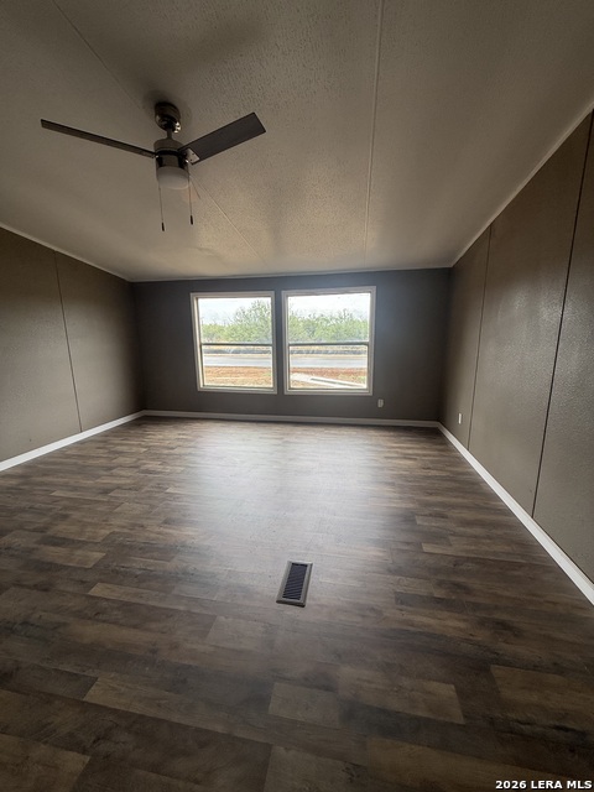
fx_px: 320
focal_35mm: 14
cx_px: 297
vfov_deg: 102.1
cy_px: 396
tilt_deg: -10.7
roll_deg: +0.3
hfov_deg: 85.7
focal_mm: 2.22
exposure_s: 1/200
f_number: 2.2
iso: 50
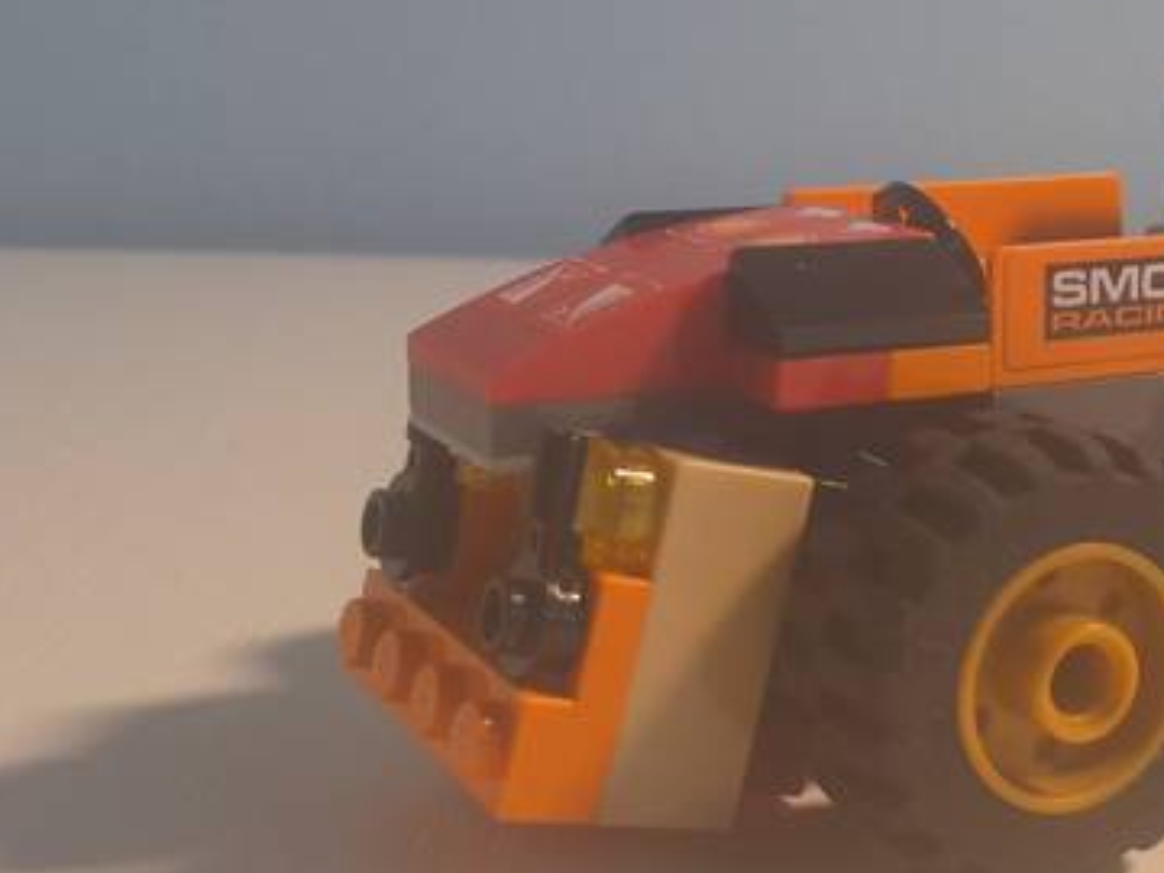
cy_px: 419
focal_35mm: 65
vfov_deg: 22.6
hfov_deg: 28.6
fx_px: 2186
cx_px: 1061
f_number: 1.8
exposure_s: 1/60
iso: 80
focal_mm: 4
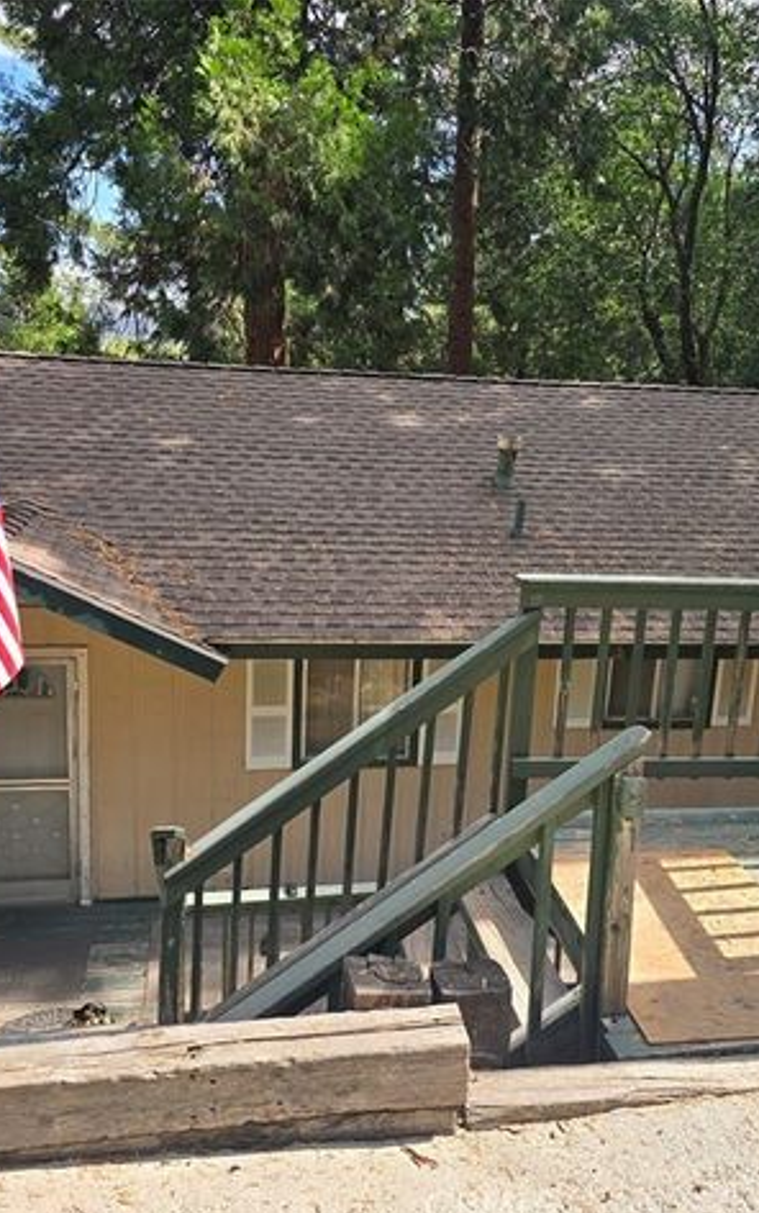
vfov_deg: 58.1
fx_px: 1091
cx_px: 415
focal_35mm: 33
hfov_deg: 38.3
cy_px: 613
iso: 12
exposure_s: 1/276
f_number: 1.7
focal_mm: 6.3
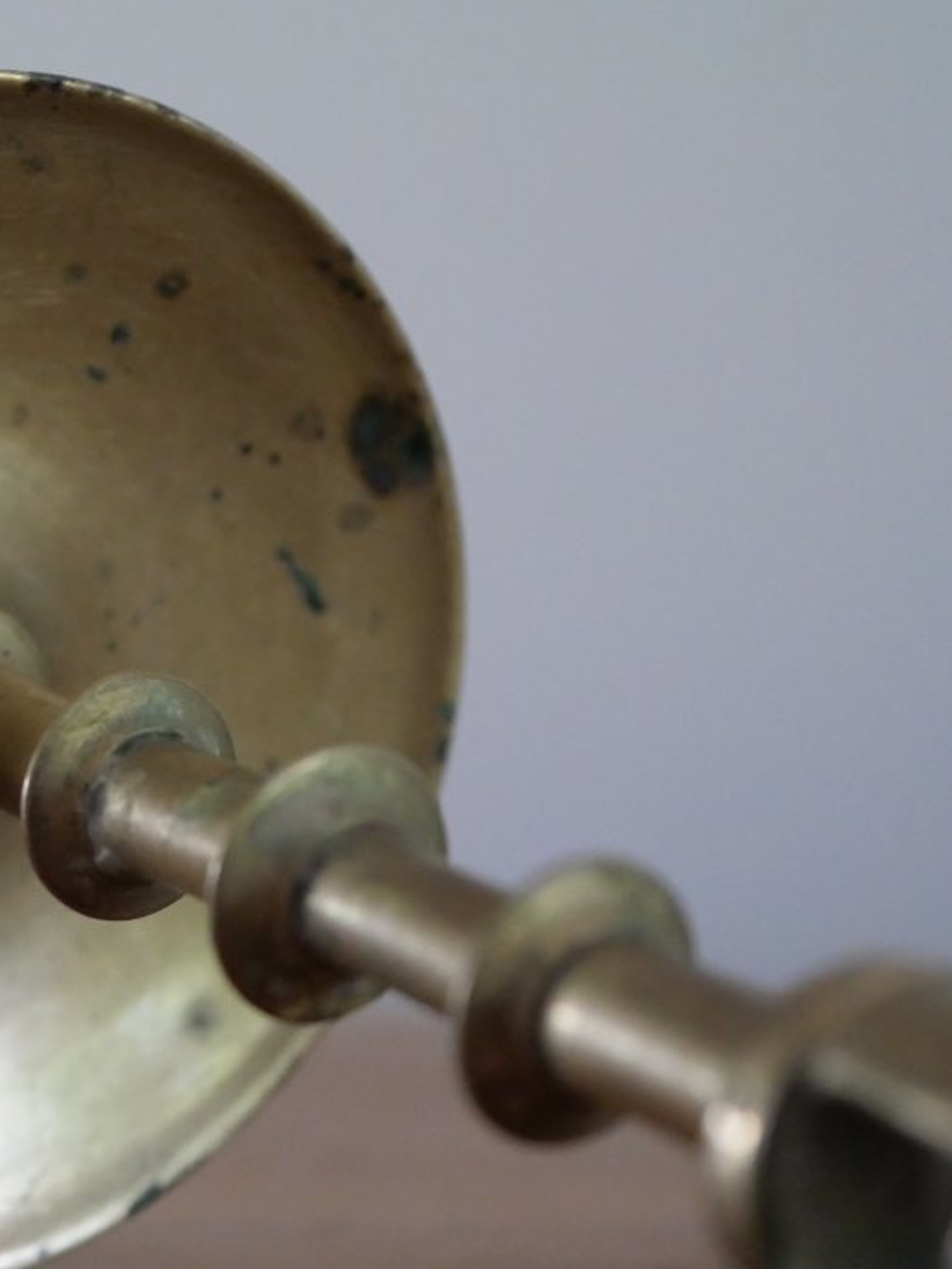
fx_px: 3814
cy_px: 671
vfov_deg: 18.9
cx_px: -40
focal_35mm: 104
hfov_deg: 14.0
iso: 3200
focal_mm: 30
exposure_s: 1/60
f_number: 2.8
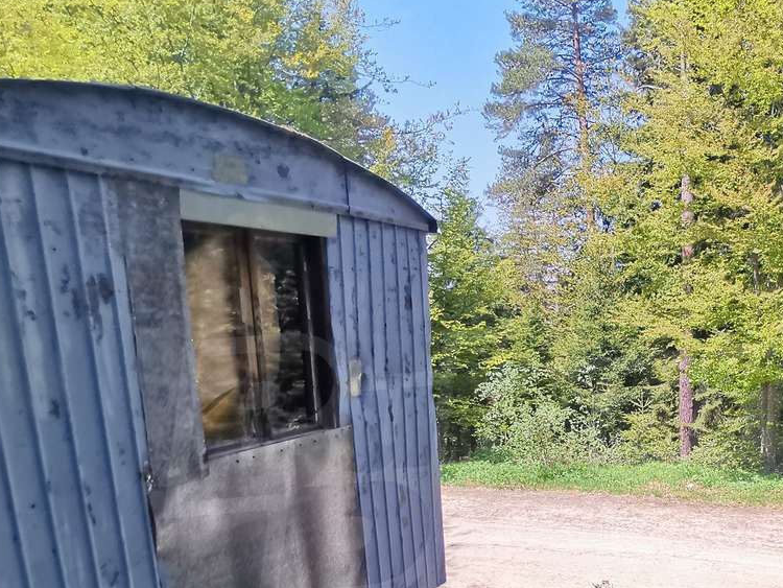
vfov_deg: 40.0
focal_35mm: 34
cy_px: 476
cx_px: 685
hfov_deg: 48.9
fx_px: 769
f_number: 2.2
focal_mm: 2.23
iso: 50
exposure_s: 1/666
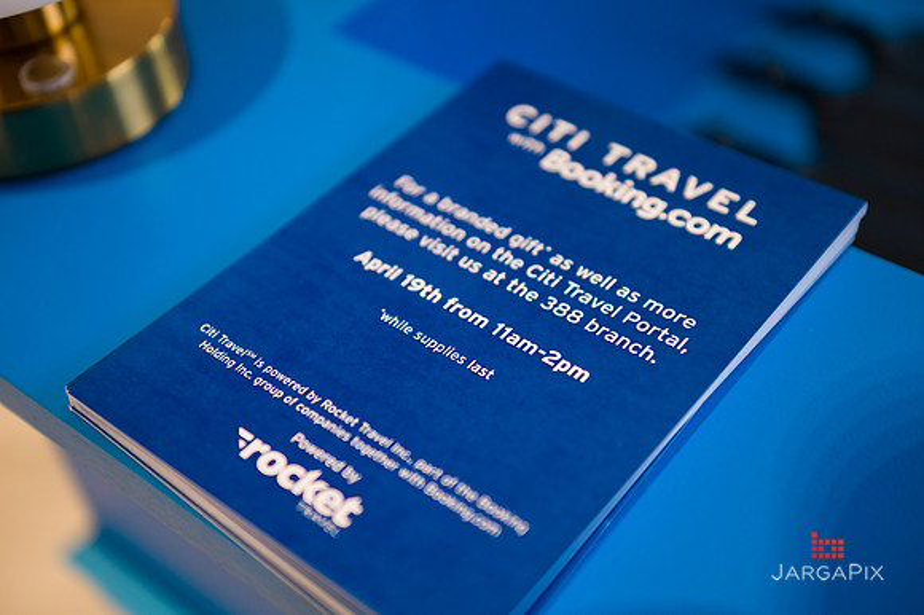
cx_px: 462
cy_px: 308
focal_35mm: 48
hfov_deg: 41.1
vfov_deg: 28.0
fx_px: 1231
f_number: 3.2
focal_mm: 48
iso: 1250
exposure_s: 1/200
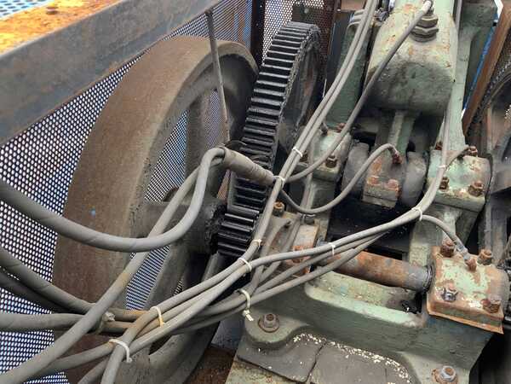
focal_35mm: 29
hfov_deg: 61.7
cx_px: 256
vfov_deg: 48.2
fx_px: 428
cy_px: 192
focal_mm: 3
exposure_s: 1/85
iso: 64
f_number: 1.8
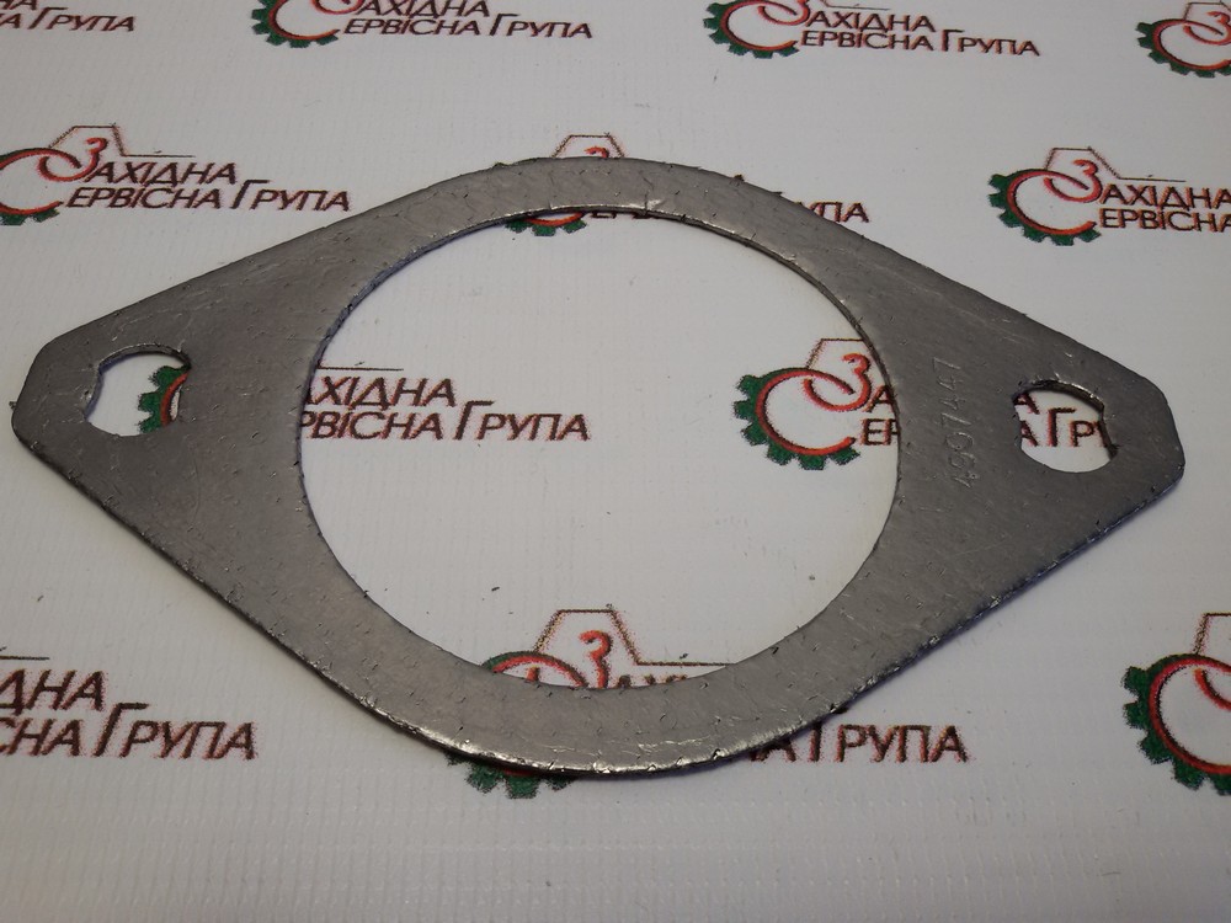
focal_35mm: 31
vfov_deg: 45.4
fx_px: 1102
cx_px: 616
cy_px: 462
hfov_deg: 58.4
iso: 40
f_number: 2.4
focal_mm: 2.93
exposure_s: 1/100
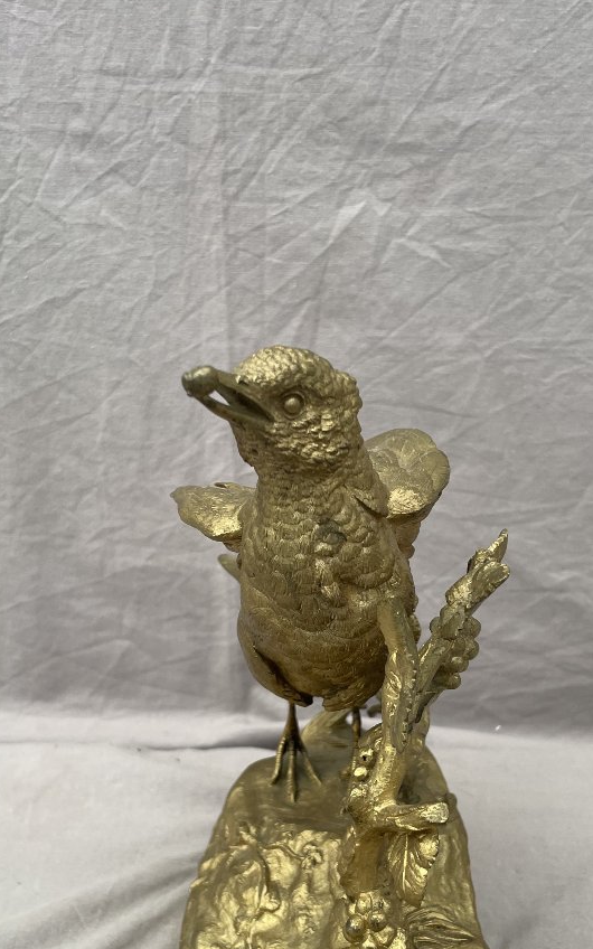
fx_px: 1008
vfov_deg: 49.8
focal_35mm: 39
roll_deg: +0.1
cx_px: 313
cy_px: 609
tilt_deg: -18.4
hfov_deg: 32.8
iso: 50
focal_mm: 4.2
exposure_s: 1/121
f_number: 1.6
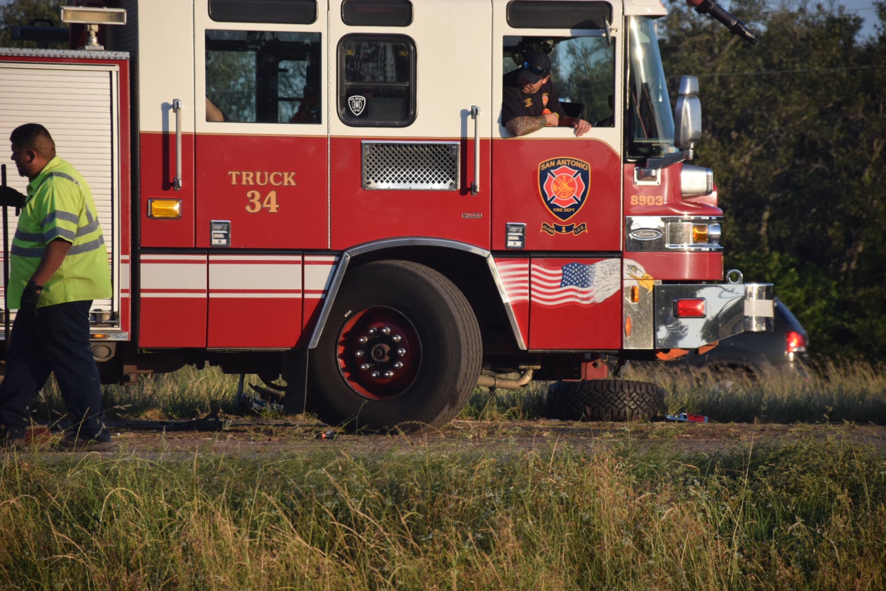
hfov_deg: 9.8
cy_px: 296
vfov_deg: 6.5
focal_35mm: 211
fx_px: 5193
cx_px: 444
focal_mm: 140
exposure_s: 1/1000
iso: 450
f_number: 5.6
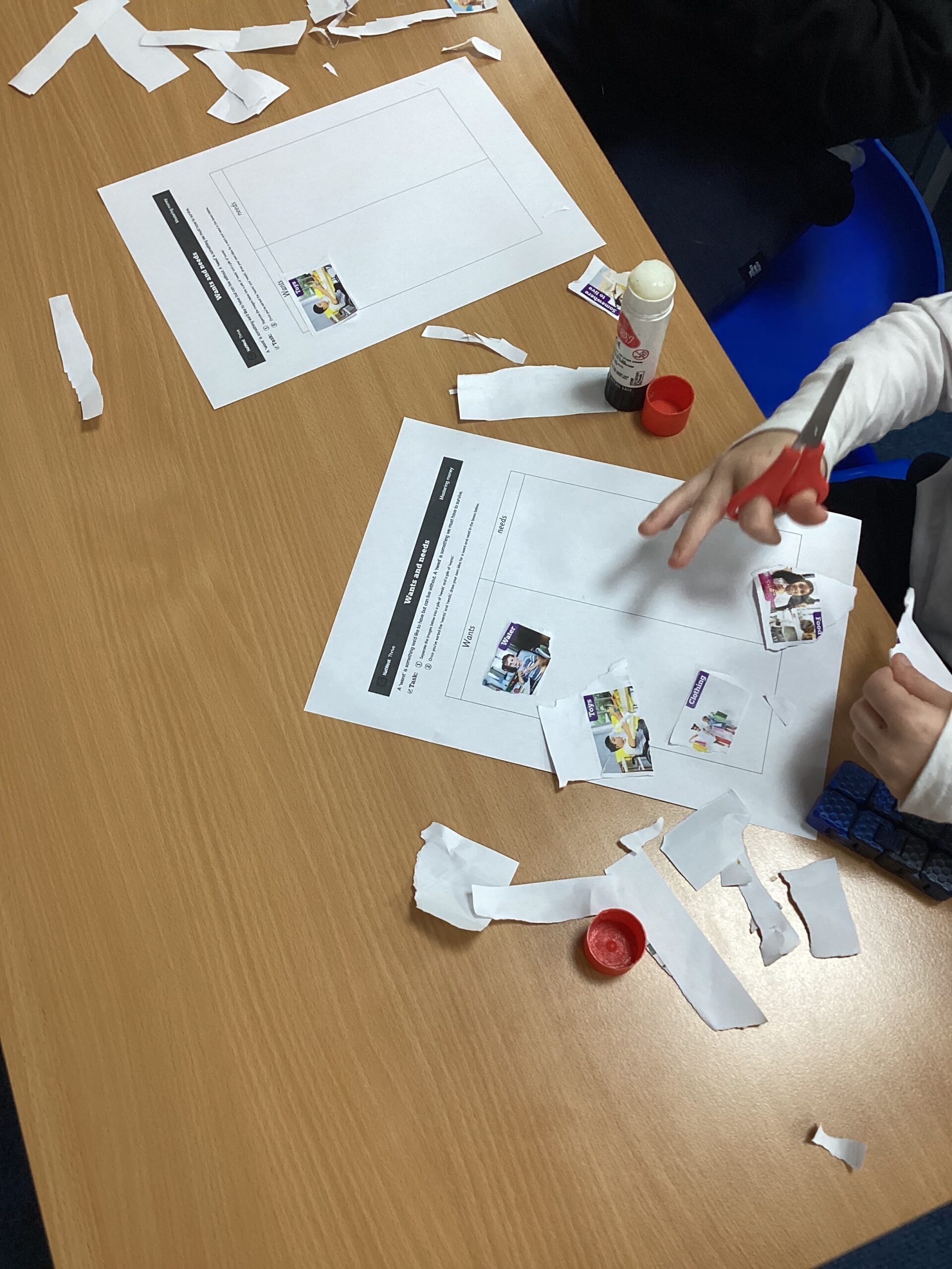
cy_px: 634
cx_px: 476
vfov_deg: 58.4
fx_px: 1137
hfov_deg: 45.4
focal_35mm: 31
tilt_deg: -66.8
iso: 100
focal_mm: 3.3
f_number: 2.4
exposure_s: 1/50
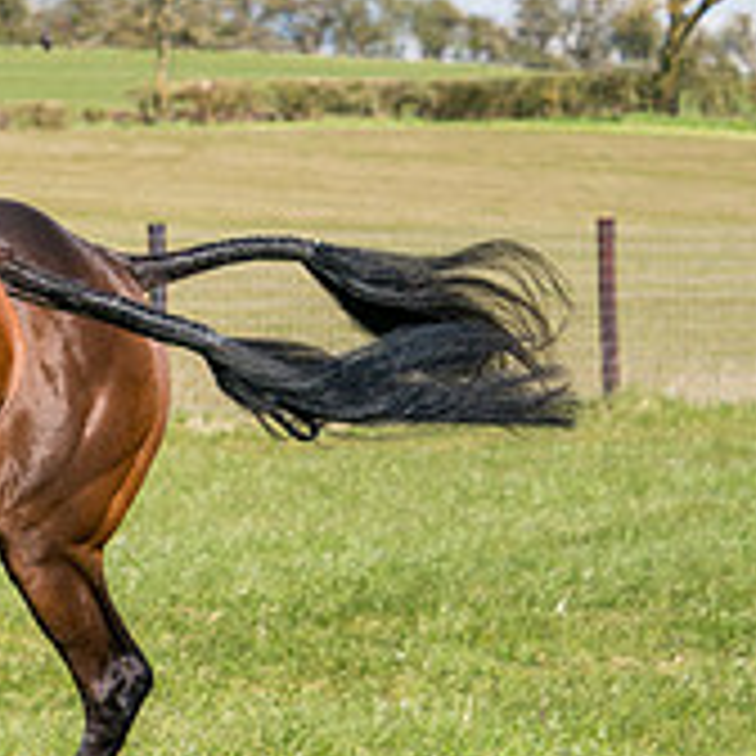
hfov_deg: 7.0
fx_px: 6004
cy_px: 322
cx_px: -632
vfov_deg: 7.2
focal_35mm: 243
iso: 400
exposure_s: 1/1600
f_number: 5
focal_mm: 70
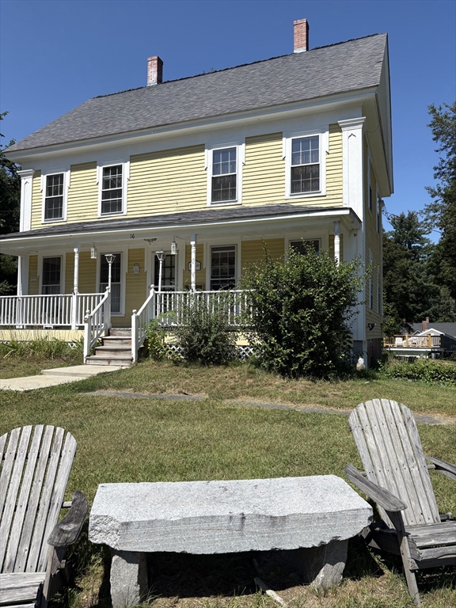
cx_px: 228
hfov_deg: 53.1
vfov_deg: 67.3
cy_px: 304
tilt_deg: +4.5
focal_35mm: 26
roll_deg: -1.2
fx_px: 457
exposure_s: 1/4329
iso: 50
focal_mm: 5.96
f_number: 1.6
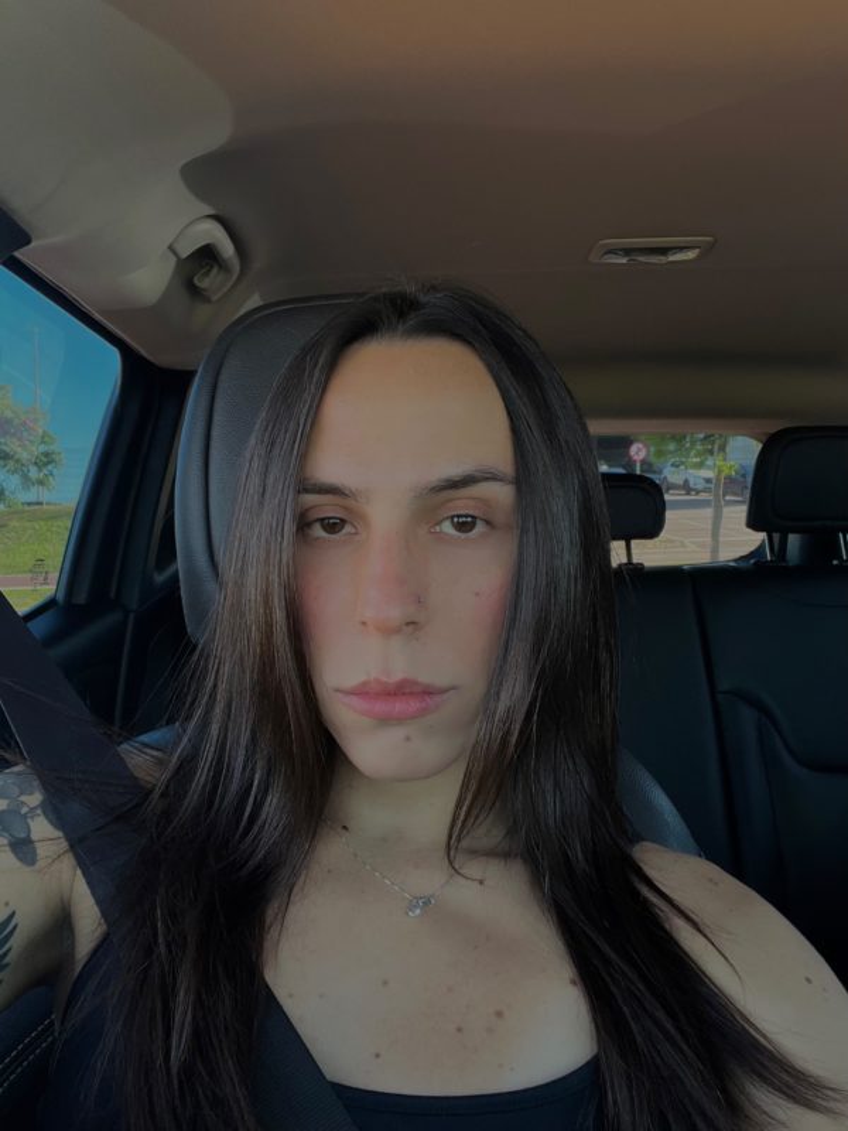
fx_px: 980
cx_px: 424
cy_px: 566
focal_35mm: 30
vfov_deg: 60.0
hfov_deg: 46.8
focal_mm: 2.71
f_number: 2.2
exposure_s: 1/113
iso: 100
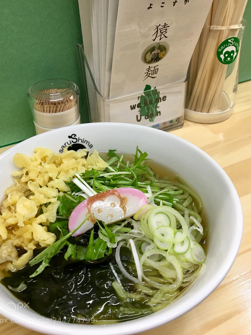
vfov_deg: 55.2
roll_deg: +2.0
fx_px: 319
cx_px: 113
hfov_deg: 42.9
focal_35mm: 33
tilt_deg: -36.2
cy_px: 148
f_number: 2.2
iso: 25
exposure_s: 1/30
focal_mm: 4.15
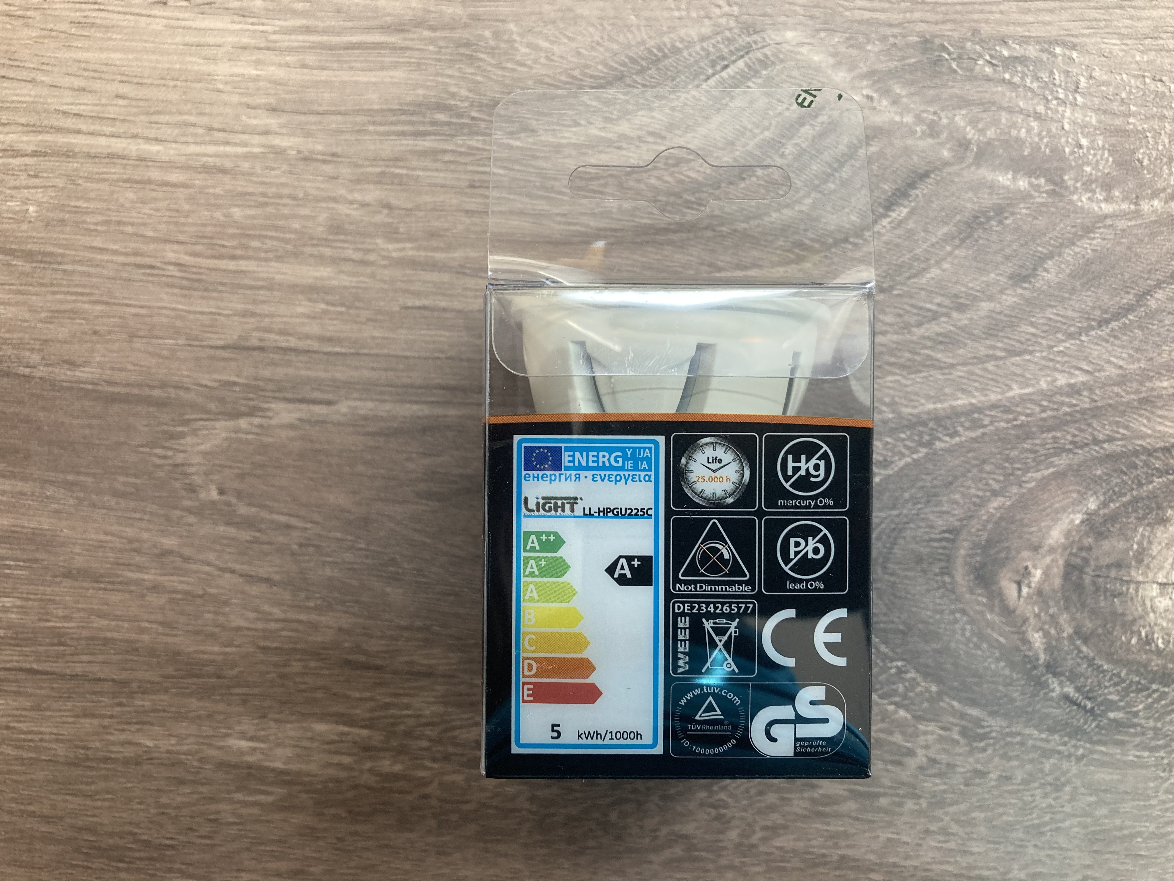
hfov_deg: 63.4
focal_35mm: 28
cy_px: 440
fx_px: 950
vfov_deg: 49.7
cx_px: 587
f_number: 1.8
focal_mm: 3.99
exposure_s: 1/50
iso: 64
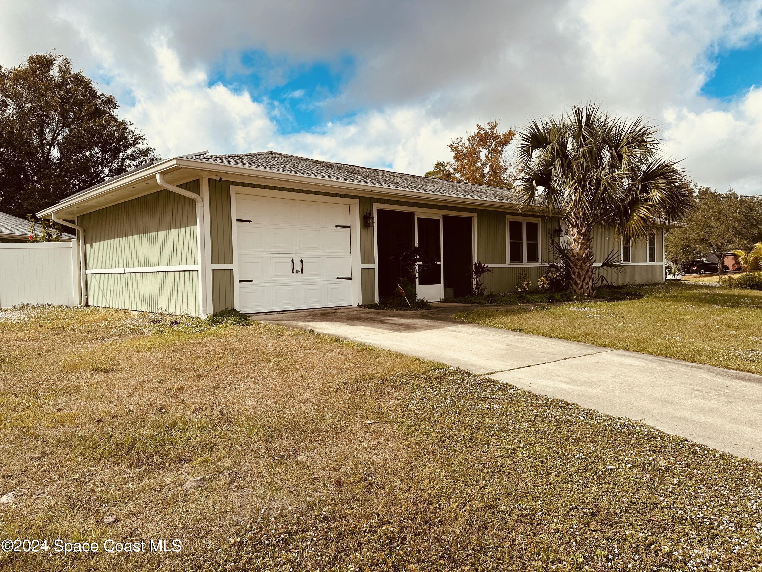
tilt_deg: -0.8
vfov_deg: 56.8
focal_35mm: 24
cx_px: 381
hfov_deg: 71.6
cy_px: 286
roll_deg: +1.1
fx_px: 528
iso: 80
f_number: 1.78
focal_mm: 6.86
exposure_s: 1/5525
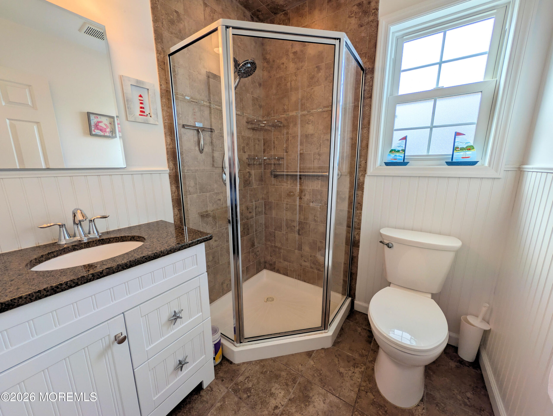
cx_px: 276
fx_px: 192
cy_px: 208
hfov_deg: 110.5
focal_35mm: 12
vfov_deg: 94.6
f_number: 1.7
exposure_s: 1/418
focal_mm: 2.02
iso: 47
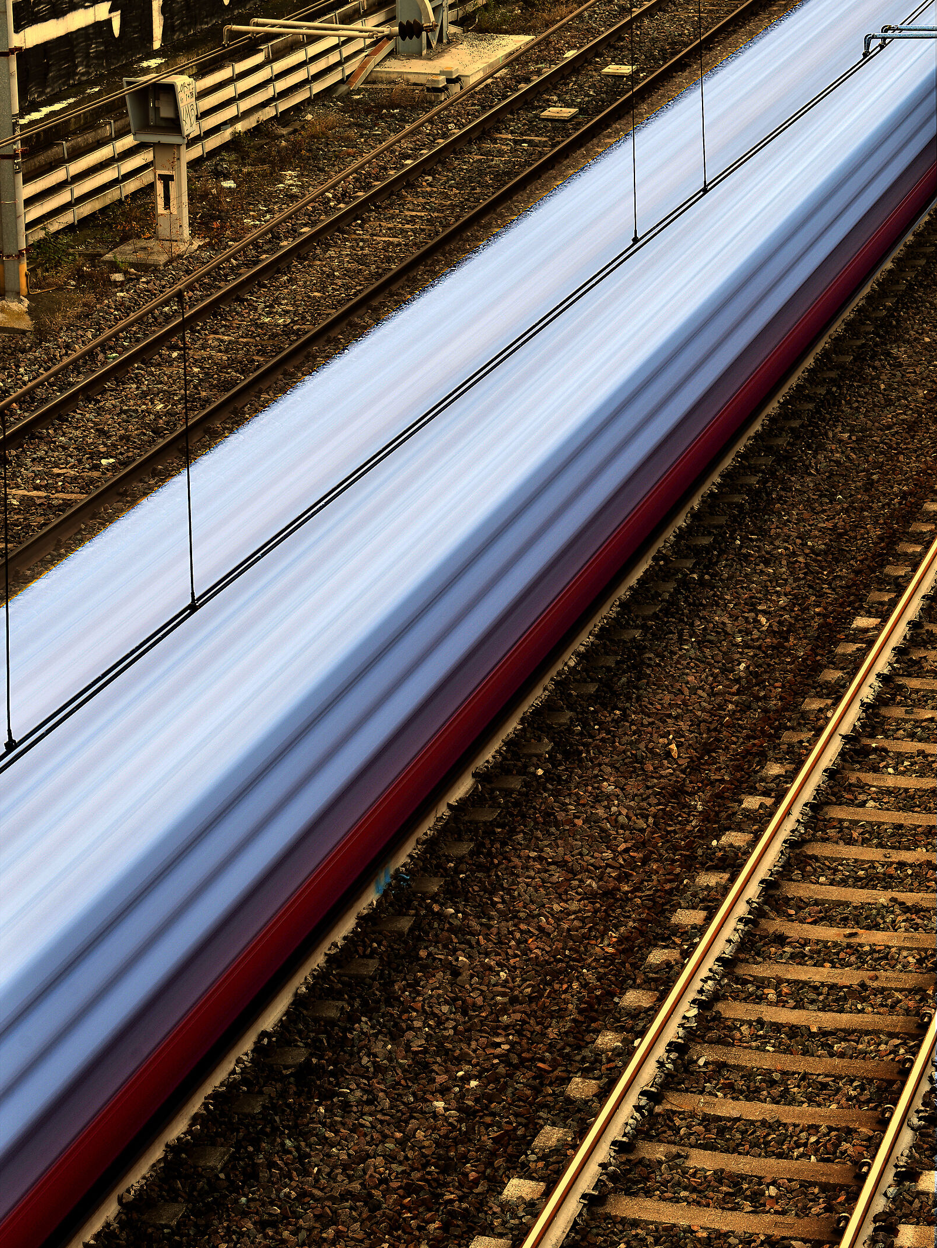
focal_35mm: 90
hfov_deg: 16.5
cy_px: 630
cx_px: 468
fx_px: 3231
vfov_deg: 21.9
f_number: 36
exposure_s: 1.3
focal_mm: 55
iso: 100
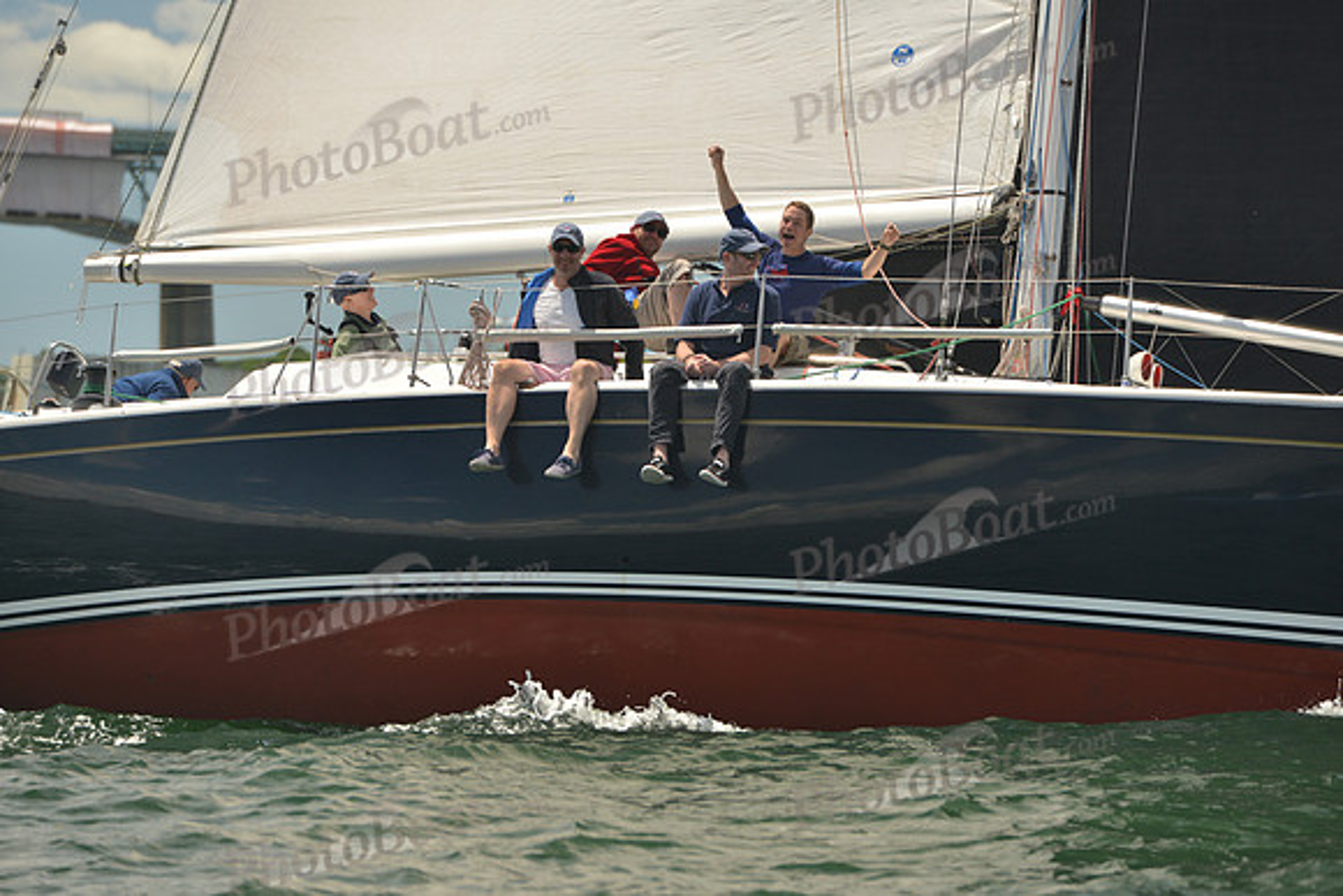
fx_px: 7463
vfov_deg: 6.9
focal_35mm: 200
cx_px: 672
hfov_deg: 10.3
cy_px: 448
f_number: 5.6
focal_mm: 200
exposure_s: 1/800
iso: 400
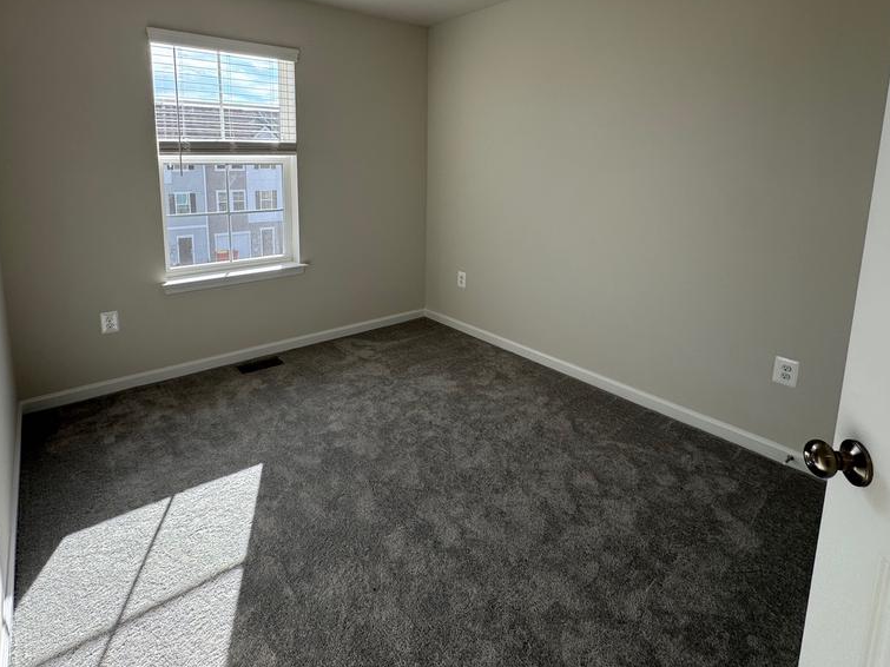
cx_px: 409
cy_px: 235
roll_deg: -0.6
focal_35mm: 19
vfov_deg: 67.2
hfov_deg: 84.5
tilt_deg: -9.3
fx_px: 488
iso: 40
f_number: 2.2
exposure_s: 1/267
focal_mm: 2.22
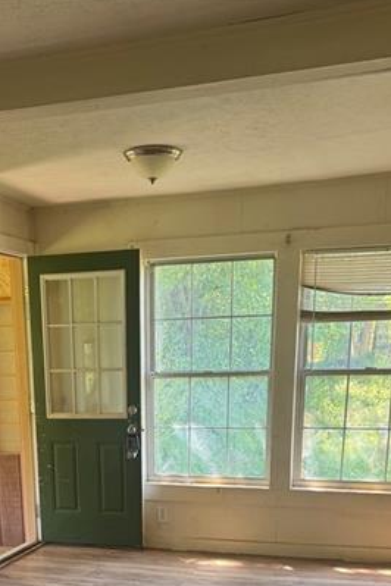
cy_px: 555
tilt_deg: -13.2
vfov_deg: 37.7
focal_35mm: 48
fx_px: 782
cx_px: 93
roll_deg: +1.9
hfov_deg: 27.6
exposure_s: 1/121
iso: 125
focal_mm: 6.76
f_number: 1.78
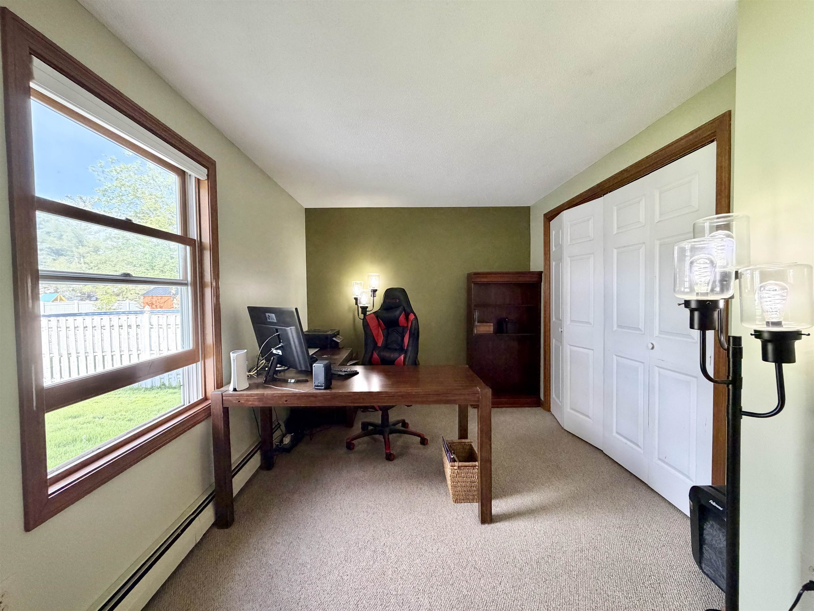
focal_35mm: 14
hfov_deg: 102.1
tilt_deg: -1.5
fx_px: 329
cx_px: 407
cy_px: 306
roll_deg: +0.9
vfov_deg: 85.7
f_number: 2.2
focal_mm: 2.22
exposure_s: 1/120
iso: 320
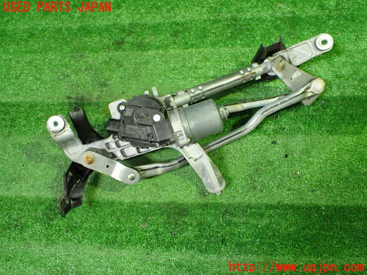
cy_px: 138
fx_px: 318
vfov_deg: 46.8
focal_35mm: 30
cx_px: 184
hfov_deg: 60.0
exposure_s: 1/60
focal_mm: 5.4
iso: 800
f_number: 2.3
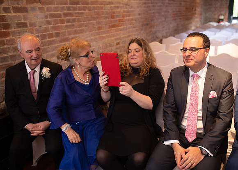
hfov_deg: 51.2
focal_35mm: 37
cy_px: 85
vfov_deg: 37.8
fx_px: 248
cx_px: 128
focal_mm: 35
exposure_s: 1/125
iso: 400
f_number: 2.5
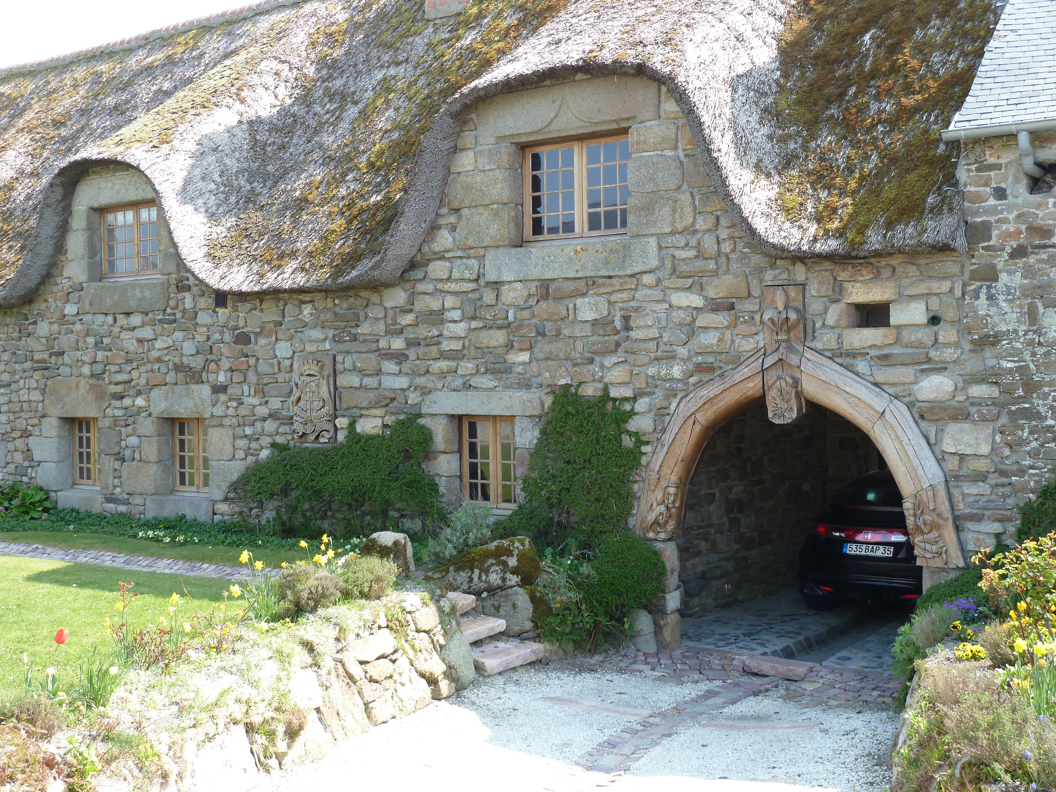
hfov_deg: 46.8
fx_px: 1220
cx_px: 528
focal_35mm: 40
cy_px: 396
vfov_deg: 36.0
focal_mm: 6.5
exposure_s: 1/100
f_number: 4
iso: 80
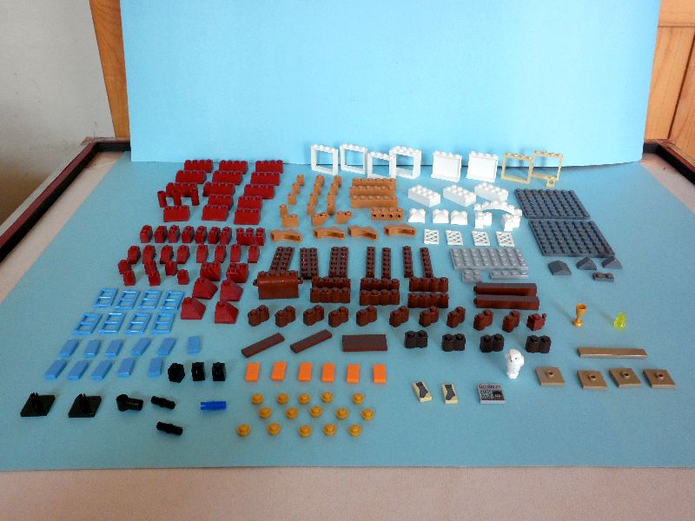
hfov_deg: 56.8
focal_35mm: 32
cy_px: 260
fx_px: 642
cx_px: 348
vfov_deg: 44.2
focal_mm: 5.7
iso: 240
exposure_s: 1/15
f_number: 3.7
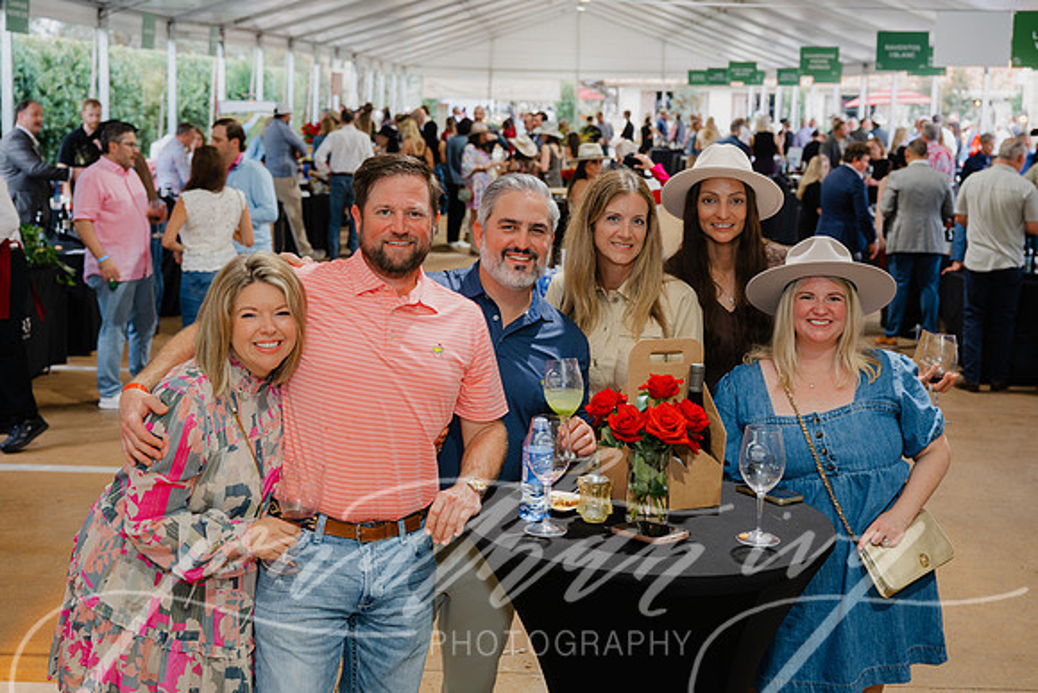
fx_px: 1369
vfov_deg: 28.4
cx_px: 519
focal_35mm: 47
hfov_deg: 41.5
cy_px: 310
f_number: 4
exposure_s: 1/60
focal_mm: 43
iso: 800
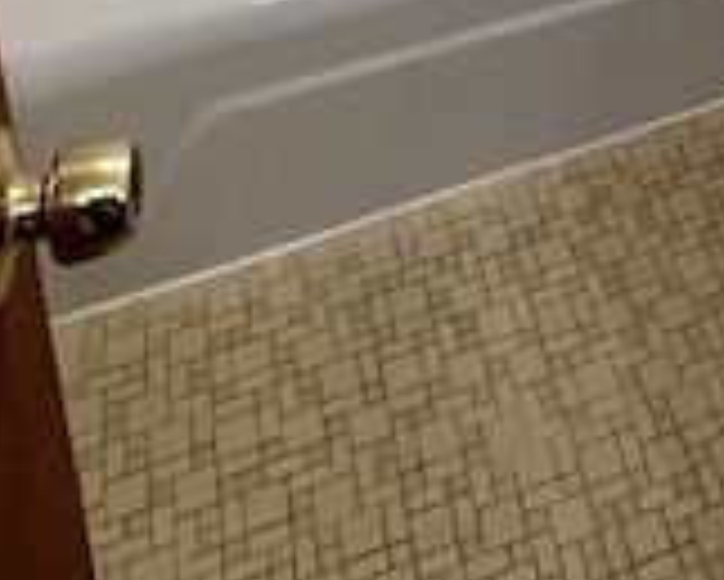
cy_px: -625
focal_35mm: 63
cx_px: 755
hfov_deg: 27.9
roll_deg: -0.5
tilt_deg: -18.3
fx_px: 1351
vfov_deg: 16.9
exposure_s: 1/120
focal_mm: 1.57
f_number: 1.8
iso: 200
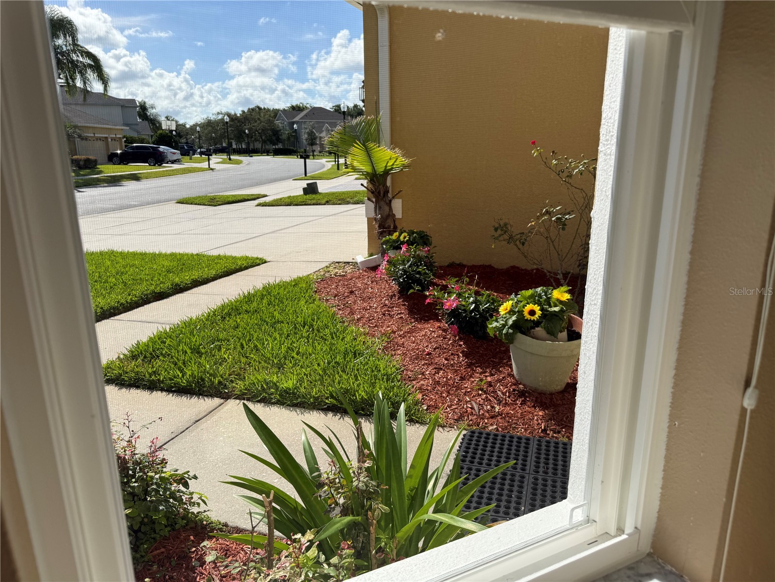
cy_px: 291
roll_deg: +0.7
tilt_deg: -14.5
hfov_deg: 71.6
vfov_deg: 56.8
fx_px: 537
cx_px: 388
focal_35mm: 24
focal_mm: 6.76
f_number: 1.78
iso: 80
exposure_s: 1/4167
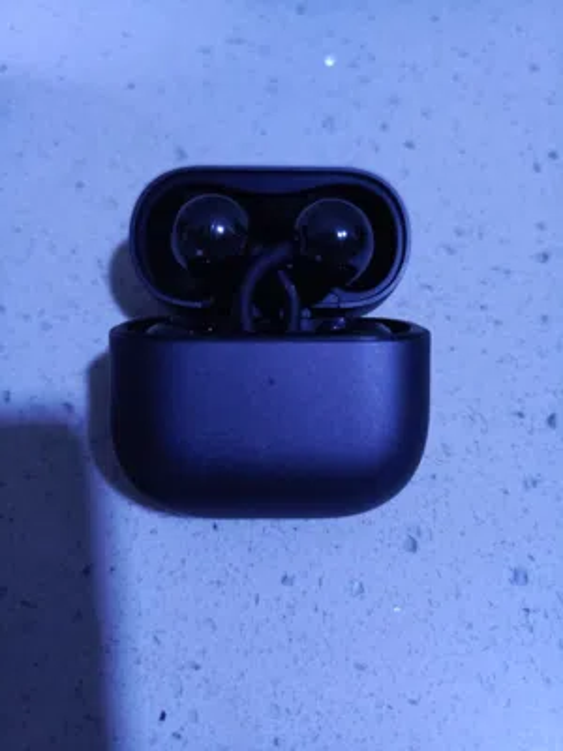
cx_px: 282
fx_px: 499
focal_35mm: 23
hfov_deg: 58.9
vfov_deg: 73.9
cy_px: 376
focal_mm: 5.25
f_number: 1.75
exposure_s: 1/33.3
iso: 3421
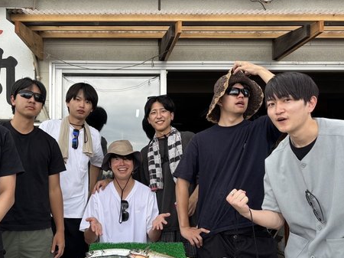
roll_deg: -0.1
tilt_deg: +1.4
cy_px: 152
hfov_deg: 49.7
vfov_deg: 38.5
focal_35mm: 37
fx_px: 367
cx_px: 131
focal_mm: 5.96
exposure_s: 1/435
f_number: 1.6
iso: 50
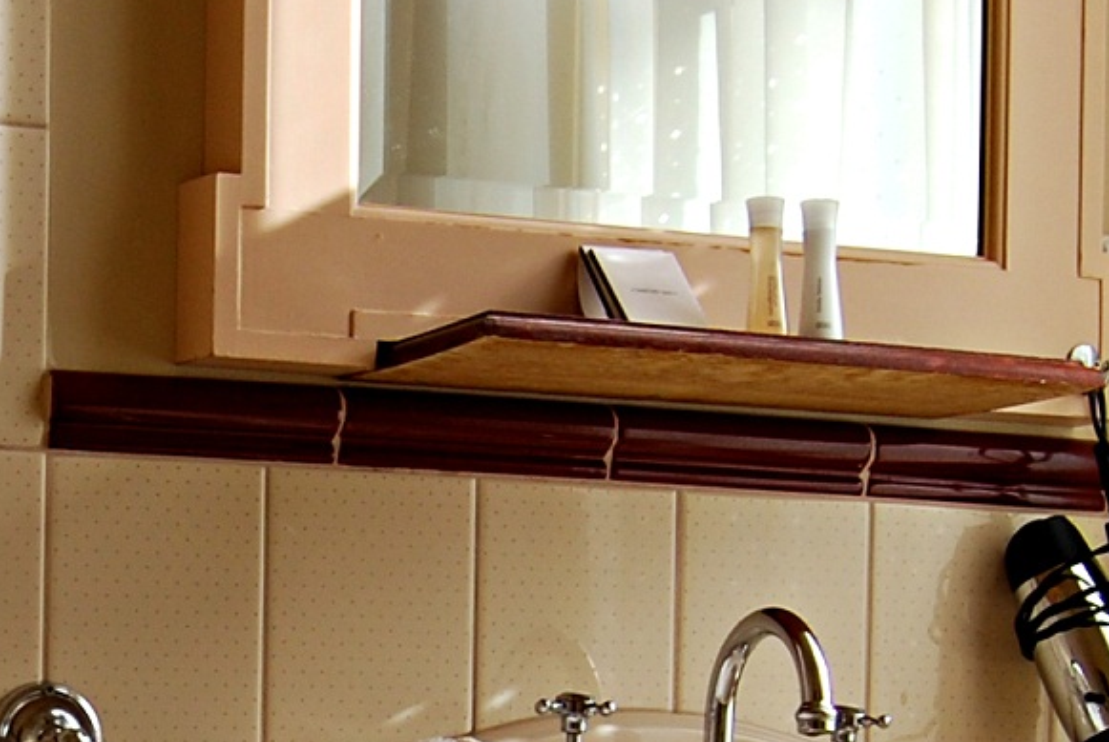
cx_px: -23
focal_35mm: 135
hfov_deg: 14.9
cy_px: 1040
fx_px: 4164
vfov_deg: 9.9
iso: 110
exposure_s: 1/125
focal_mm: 18
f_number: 5.6
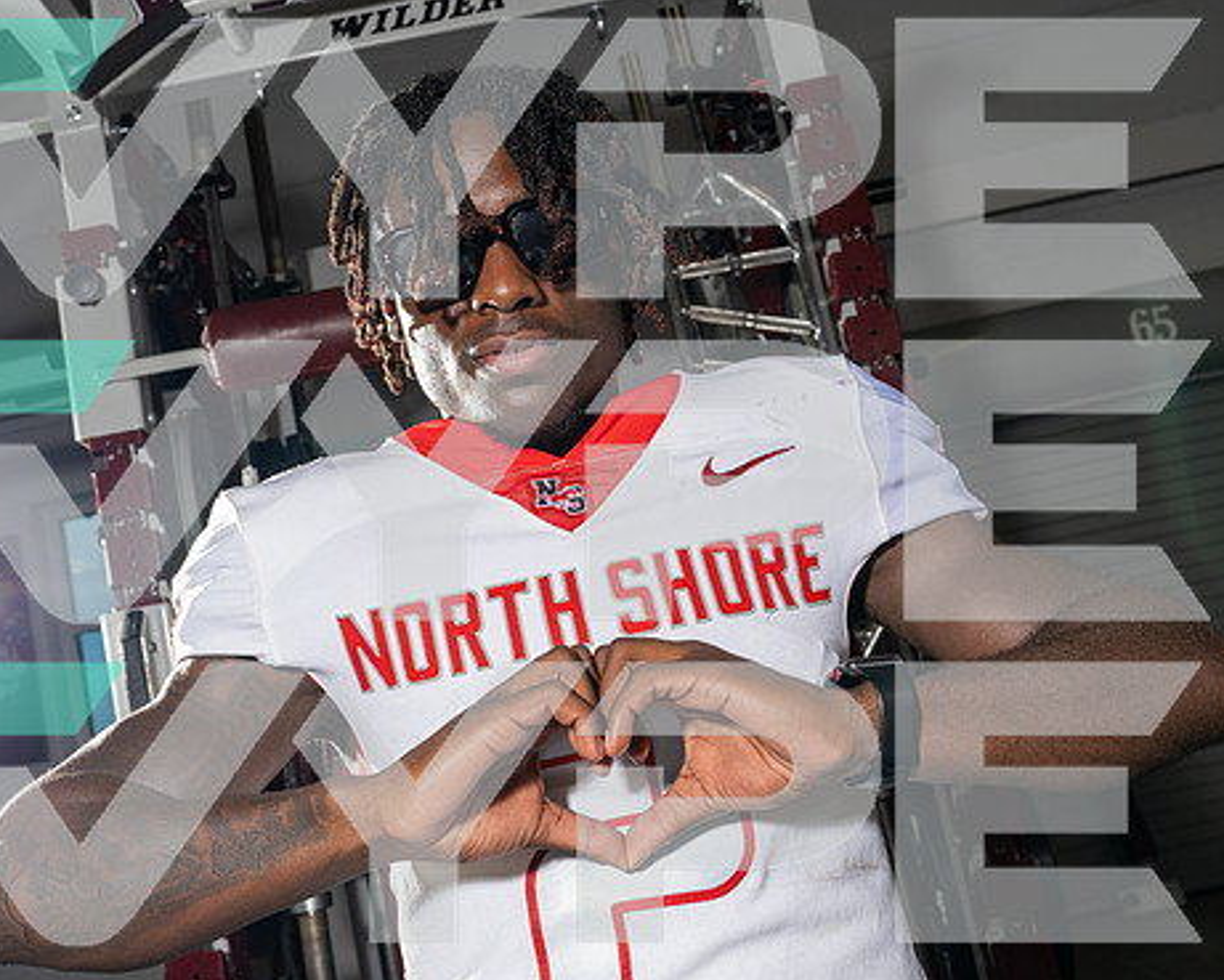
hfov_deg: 46.7
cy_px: 482
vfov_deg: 38.2
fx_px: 1413
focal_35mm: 39
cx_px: 534
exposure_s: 1/250
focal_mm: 33
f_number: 8
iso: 320
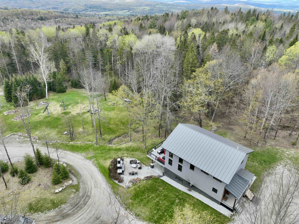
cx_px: 150
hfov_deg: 71.6
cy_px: 112
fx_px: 207
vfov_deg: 56.8
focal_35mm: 24
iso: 200
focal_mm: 12.29
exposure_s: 1/640
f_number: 2.8
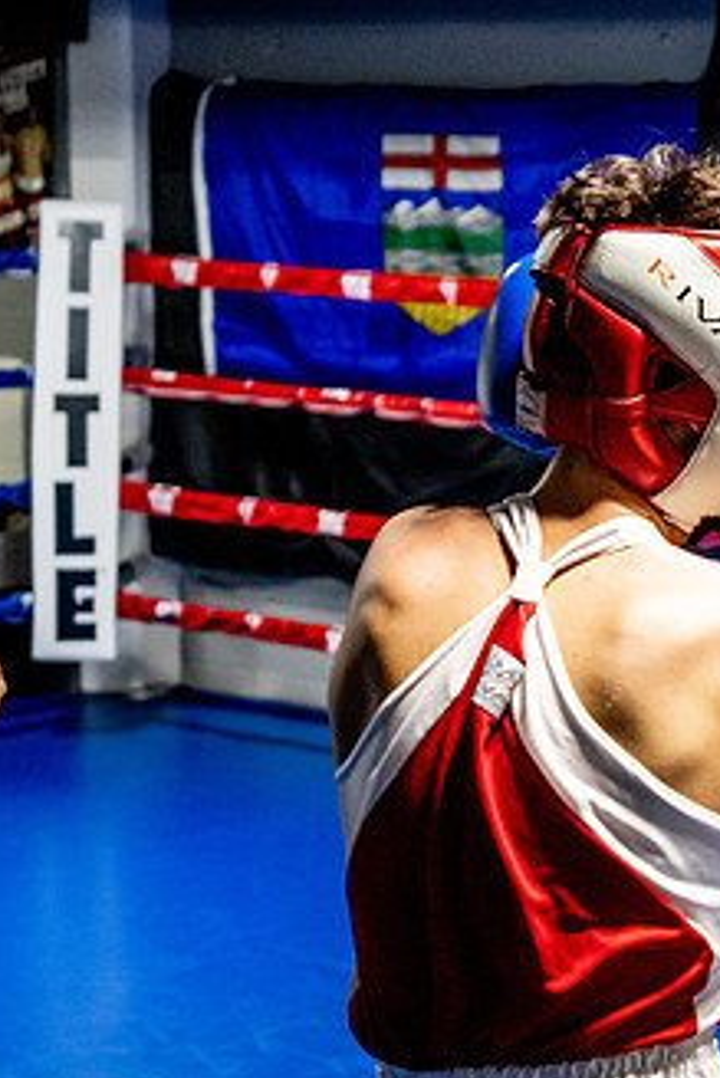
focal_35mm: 92
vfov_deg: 22.1
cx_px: 944
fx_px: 2757
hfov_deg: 14.3
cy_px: 524
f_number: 2.8
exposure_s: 1/800
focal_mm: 35
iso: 5000
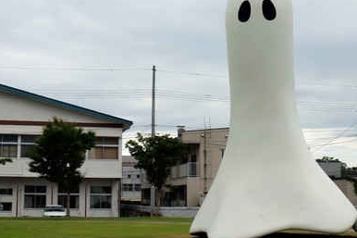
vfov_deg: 24.2
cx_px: 163
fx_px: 555
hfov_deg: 35.6
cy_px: 108
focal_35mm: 56
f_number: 11
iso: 400
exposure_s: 1/450
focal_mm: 24.3
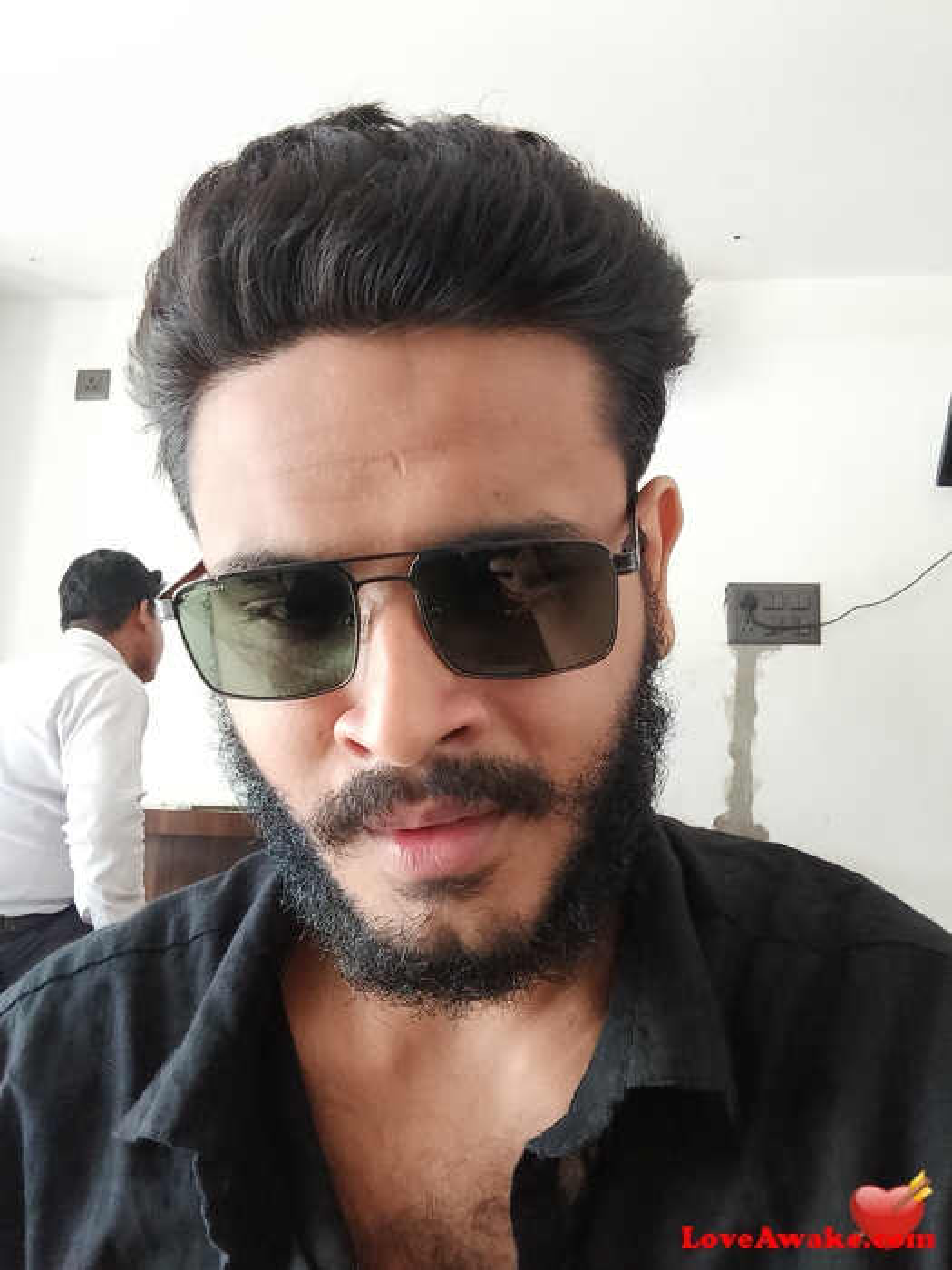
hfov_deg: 54.9
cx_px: 476
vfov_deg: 69.4
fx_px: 917
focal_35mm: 25
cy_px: 635
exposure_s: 1/33.3
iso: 400
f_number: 2
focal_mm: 2.64
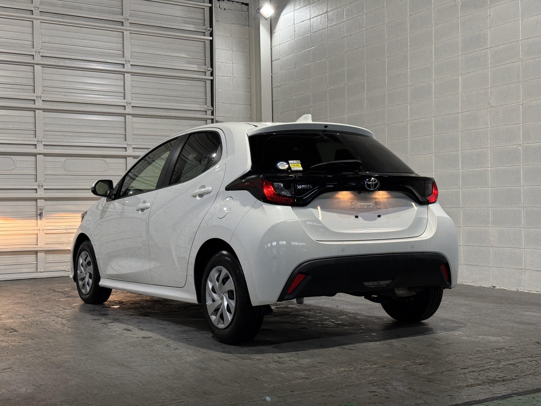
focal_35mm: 48
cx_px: 270
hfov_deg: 39.7
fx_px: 750
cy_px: 203
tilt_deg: +0.5
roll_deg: +0.4
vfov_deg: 30.3
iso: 64
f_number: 1.78
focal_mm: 6.76
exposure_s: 1/60
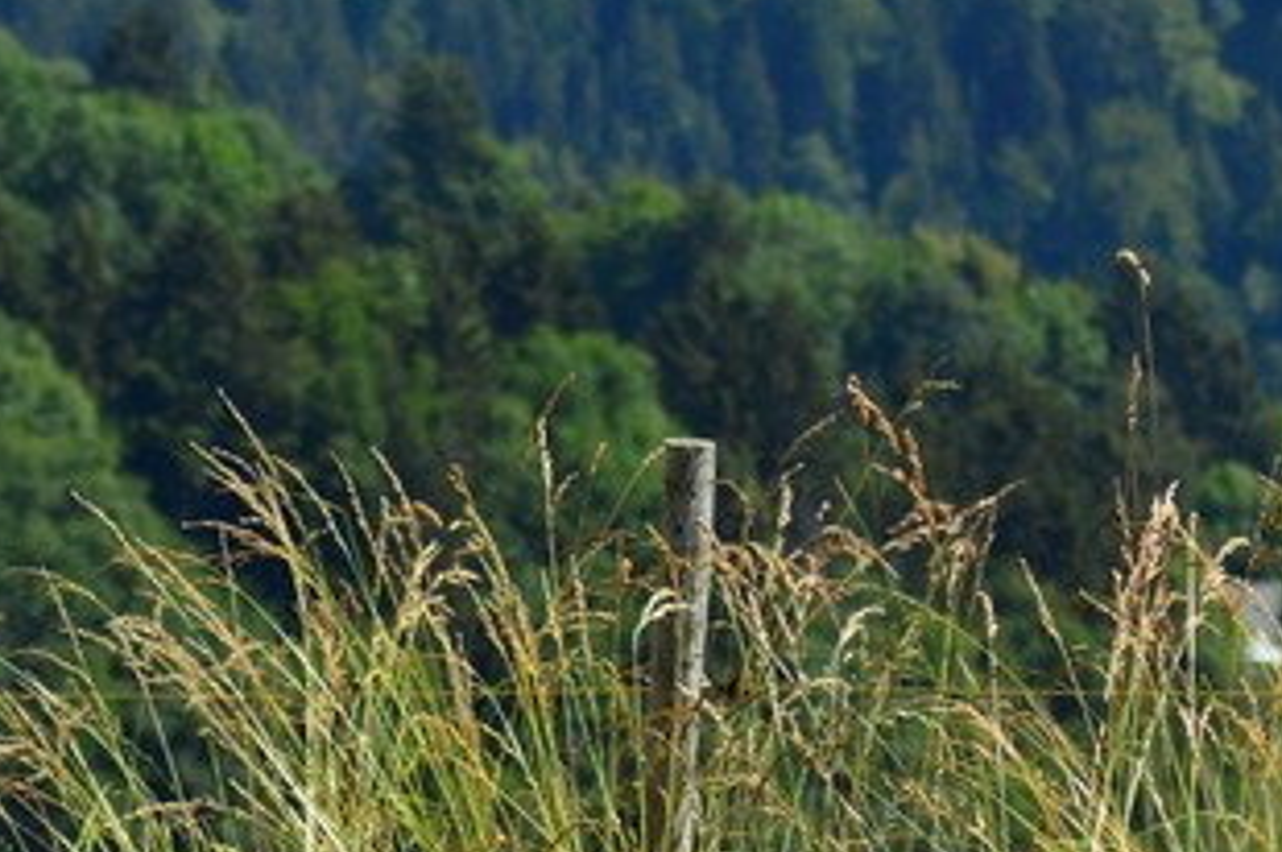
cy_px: 457
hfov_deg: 5.9
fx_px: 12344
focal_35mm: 347
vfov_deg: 4.0
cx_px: -728
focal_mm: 70
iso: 200
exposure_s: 1/1250
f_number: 4.5
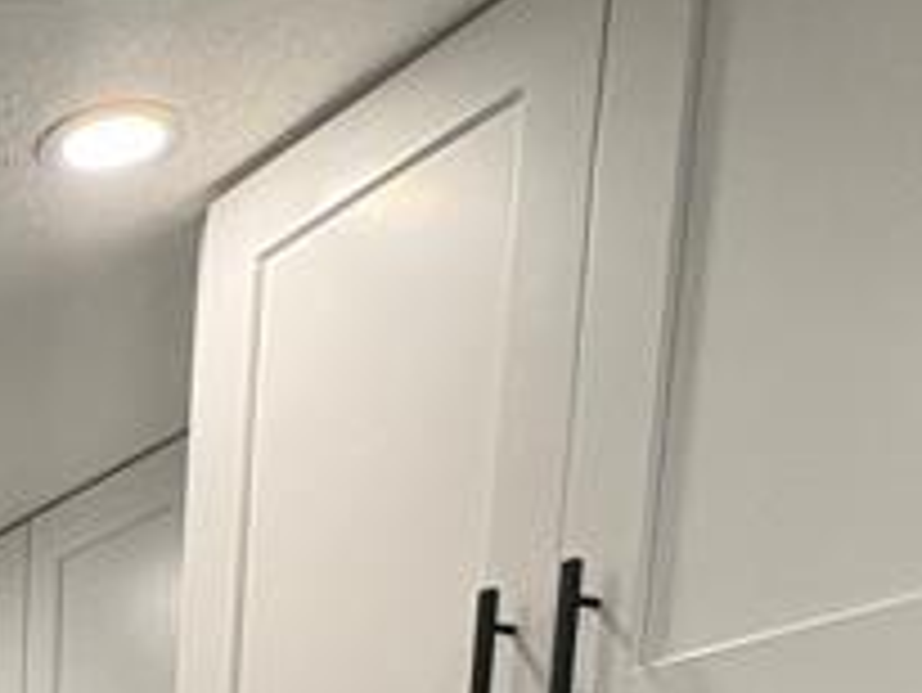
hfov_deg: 23.2
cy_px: 1426
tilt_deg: -9.6
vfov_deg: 15.9
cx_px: -405
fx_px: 1866
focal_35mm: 70
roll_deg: +0.2
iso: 200
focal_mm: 2.22
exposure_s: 1/120
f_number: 2.2
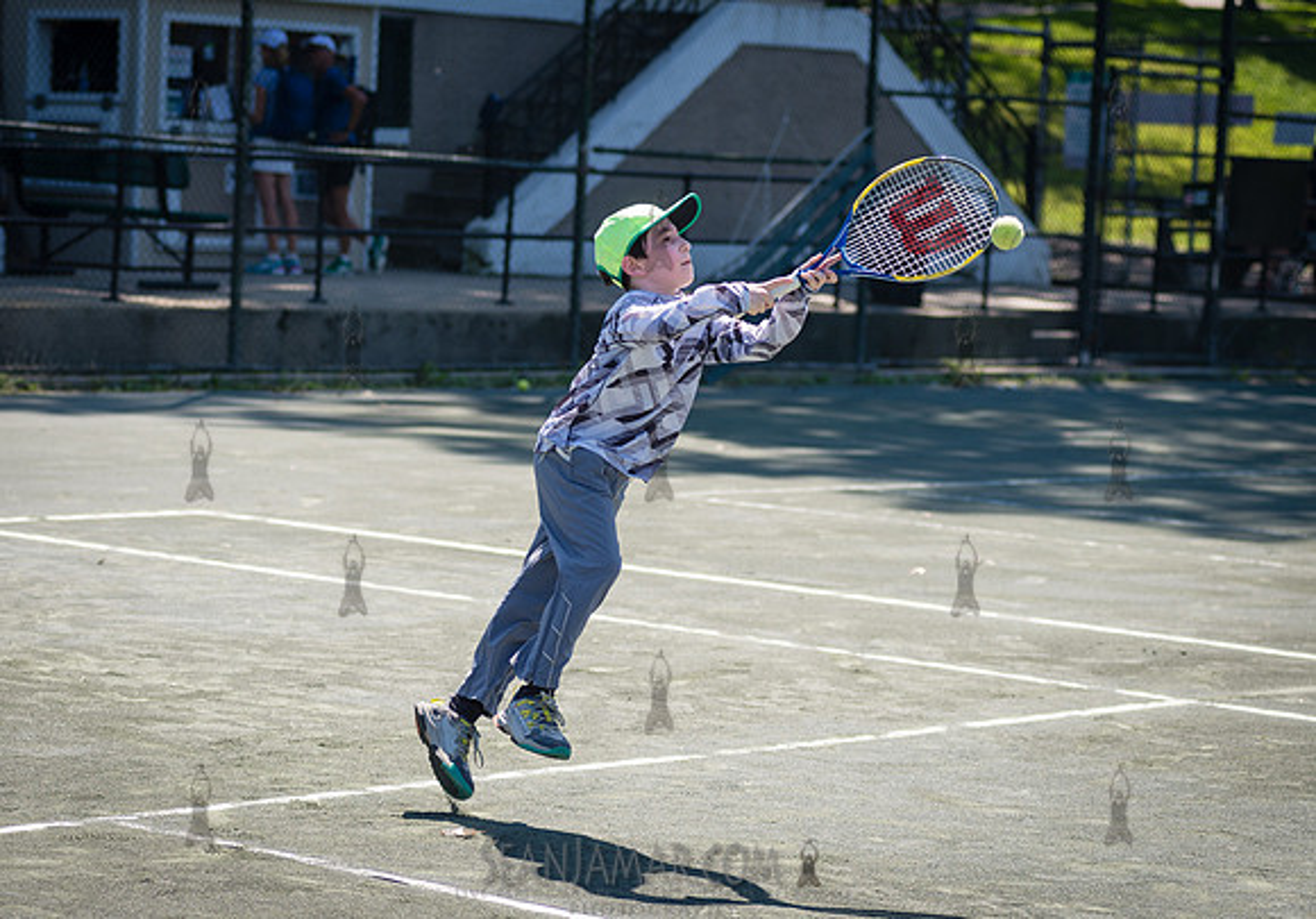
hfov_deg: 18.4
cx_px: 552
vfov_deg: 12.9
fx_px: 4054
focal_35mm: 109
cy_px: 446
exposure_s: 1/800
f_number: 4.5
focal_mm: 92
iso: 125
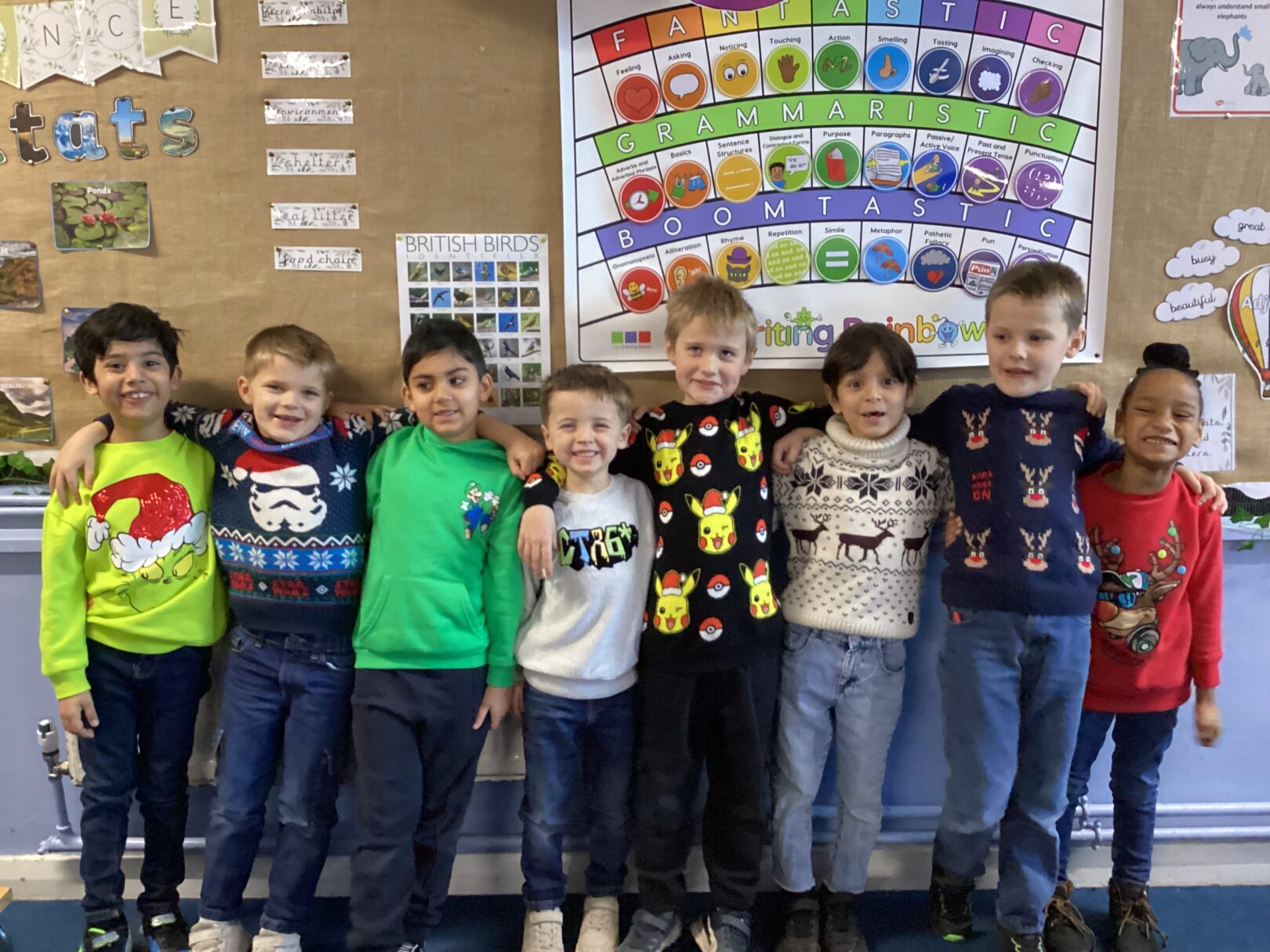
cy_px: 476
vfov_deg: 45.4
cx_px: 635
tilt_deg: -9.9
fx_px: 1137
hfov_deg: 58.4
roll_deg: +0.7
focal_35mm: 31
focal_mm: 3.3
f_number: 2.4
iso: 640
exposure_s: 1/30
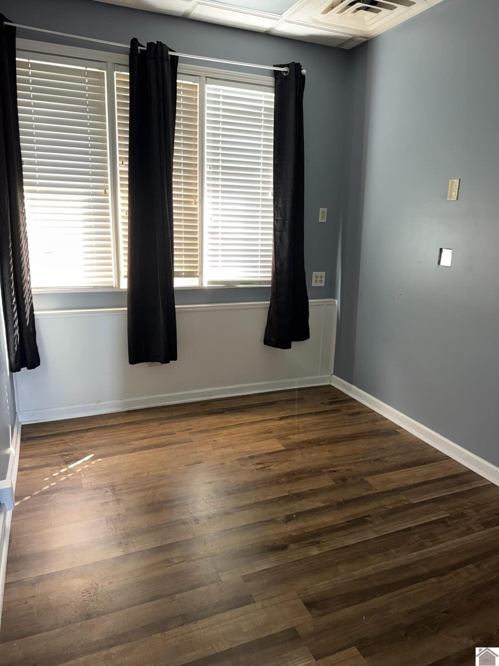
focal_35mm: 24
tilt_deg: -13.4
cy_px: 333
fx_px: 461
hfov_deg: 56.8
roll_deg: -1.4
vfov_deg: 71.6
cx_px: 250
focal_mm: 6.76
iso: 100
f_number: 1.78
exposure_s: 1/17
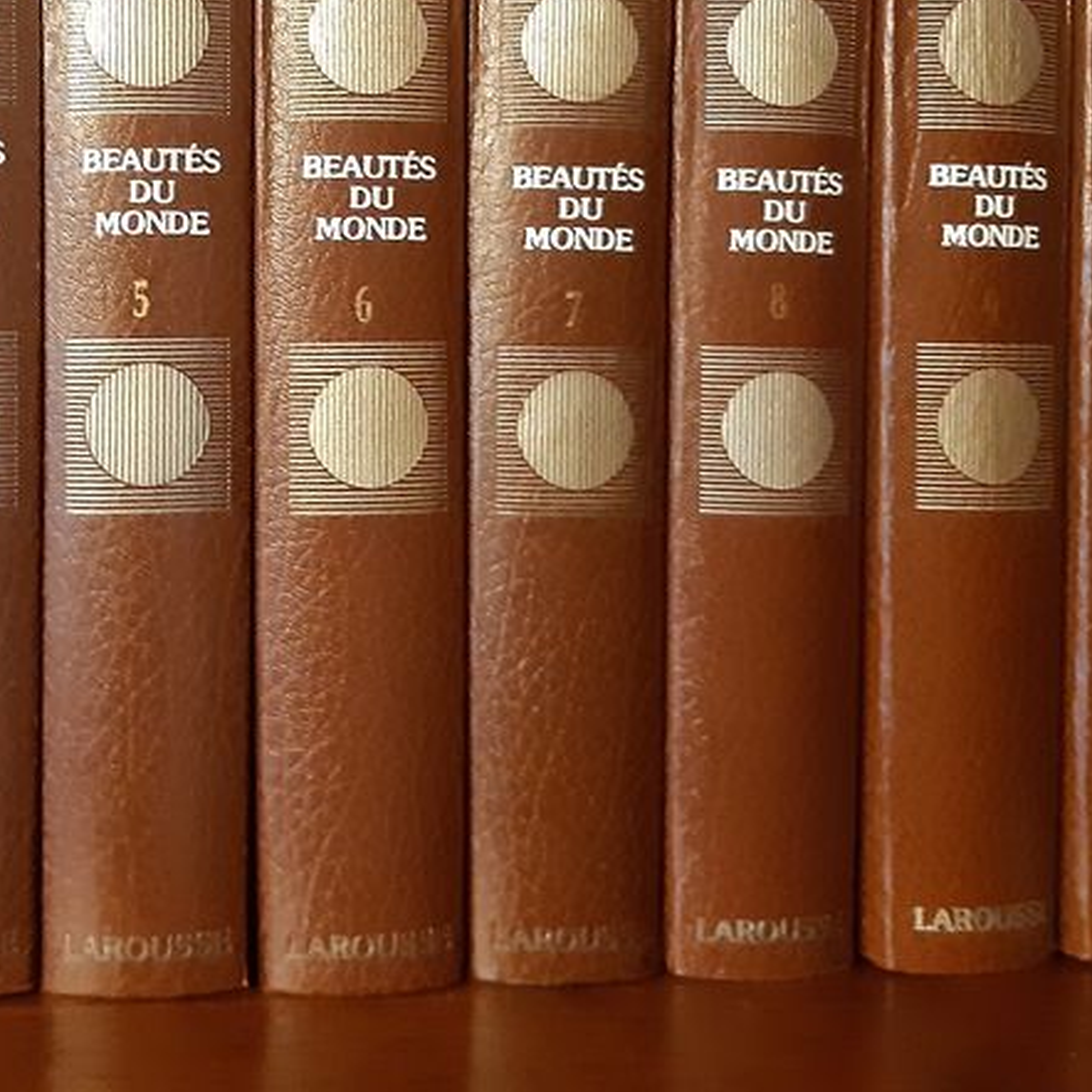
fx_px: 1856
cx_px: 338
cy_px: 259
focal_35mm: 52
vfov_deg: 32.1
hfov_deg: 32.4
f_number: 1.7
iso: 640
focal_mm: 3.92
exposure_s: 1/20
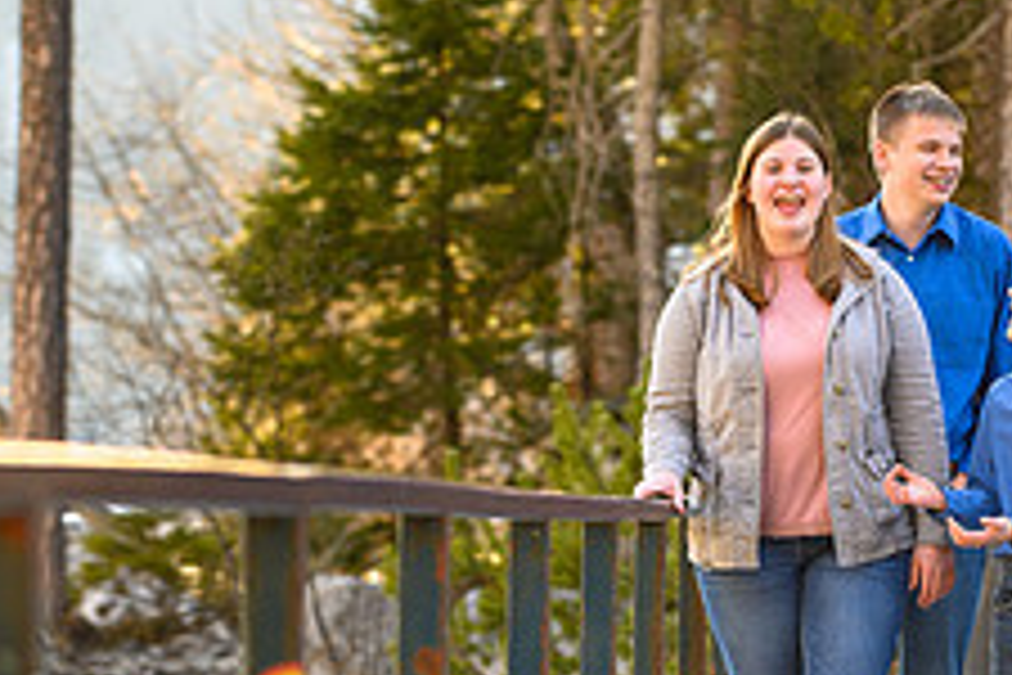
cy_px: 306
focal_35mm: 271
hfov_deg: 7.6
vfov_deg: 5.1
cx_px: 967
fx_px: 7618
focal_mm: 105
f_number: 4
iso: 320
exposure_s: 1/200
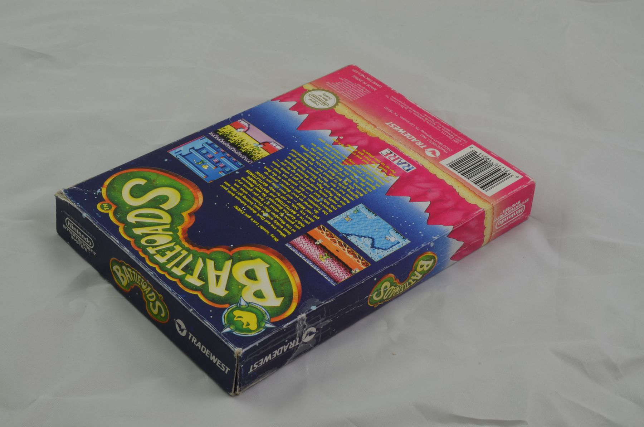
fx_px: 1071
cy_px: 214
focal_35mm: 60
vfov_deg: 22.5
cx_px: 322
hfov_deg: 33.5
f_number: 20
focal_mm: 40
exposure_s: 1/2.5
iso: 100
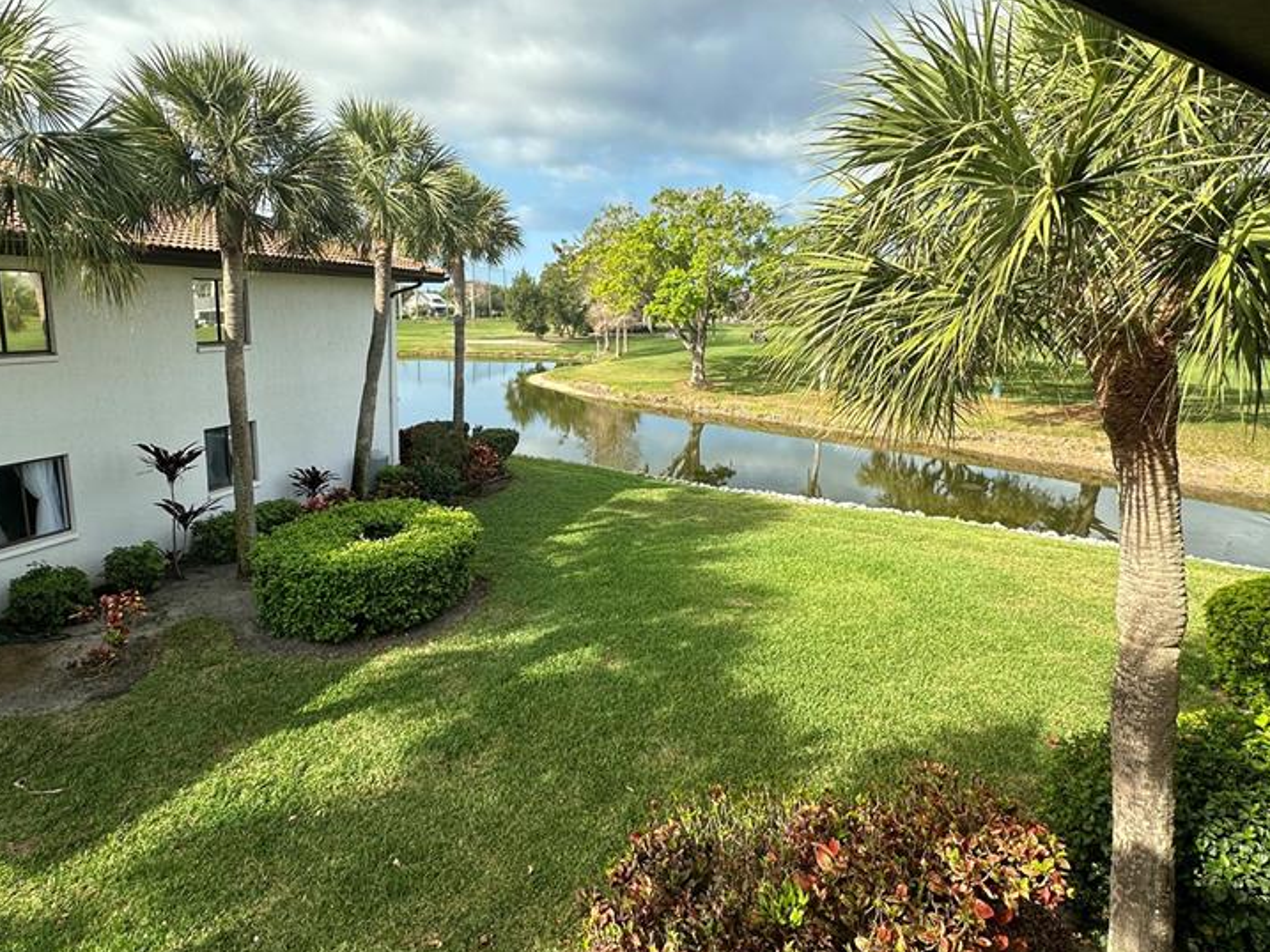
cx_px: 583
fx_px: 734
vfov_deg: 65.9
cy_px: 437
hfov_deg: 81.6
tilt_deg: -9.8
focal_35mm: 20
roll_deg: -1.7
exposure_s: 1/910
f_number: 2.2
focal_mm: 2.22
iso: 40
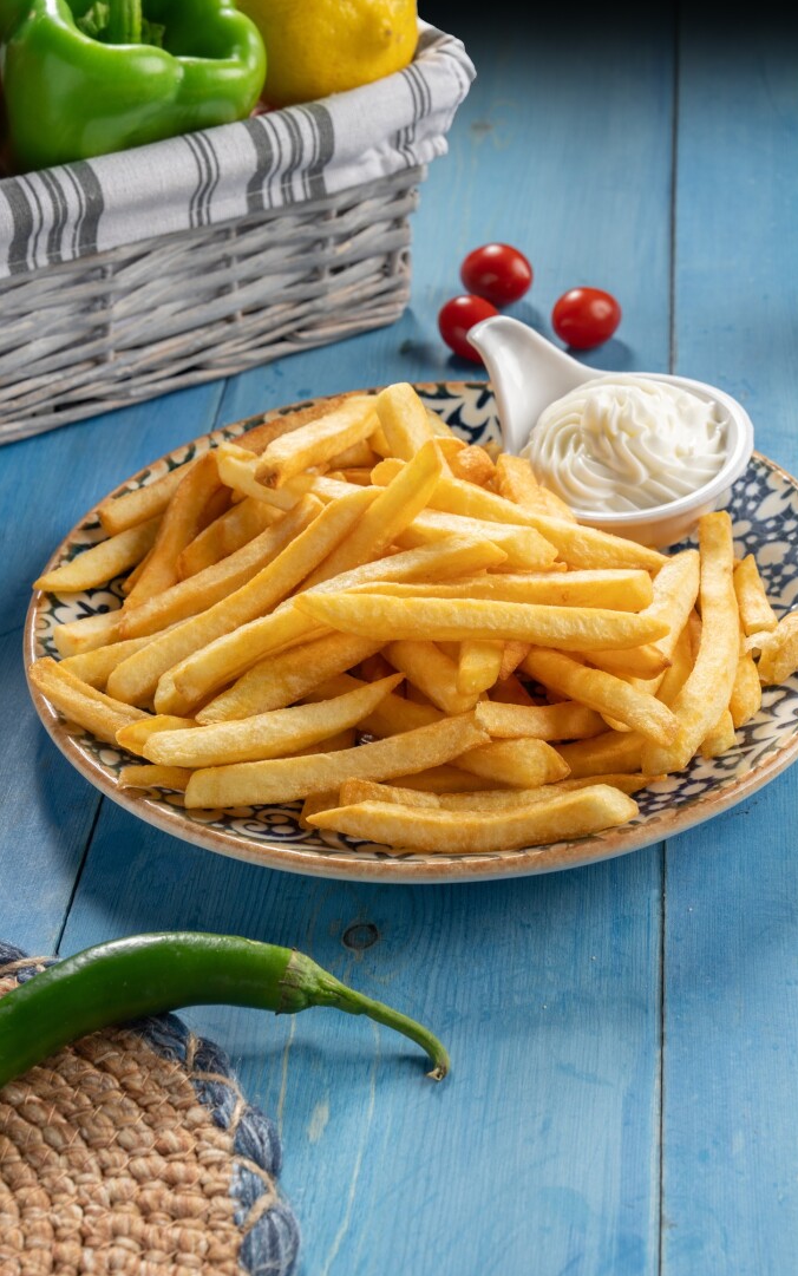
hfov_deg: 17.2
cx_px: 465
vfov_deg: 27.1
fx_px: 2644
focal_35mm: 76
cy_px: 522
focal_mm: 63
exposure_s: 1/100
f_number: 13
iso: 250
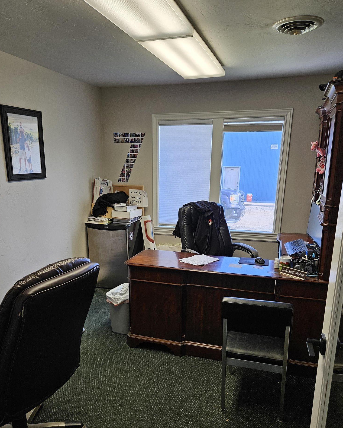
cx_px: 161
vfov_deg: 61.7
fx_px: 355
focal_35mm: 28
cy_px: 254
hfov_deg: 51.5
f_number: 1.8
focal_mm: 5.4
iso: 64
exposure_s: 1/180
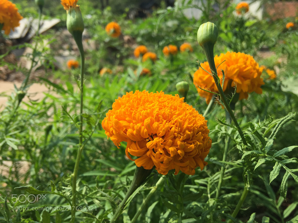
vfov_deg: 48.2
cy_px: 112
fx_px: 250
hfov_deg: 61.7
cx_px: 149
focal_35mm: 29
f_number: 2.2
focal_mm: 4.15
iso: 32
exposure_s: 1/1464
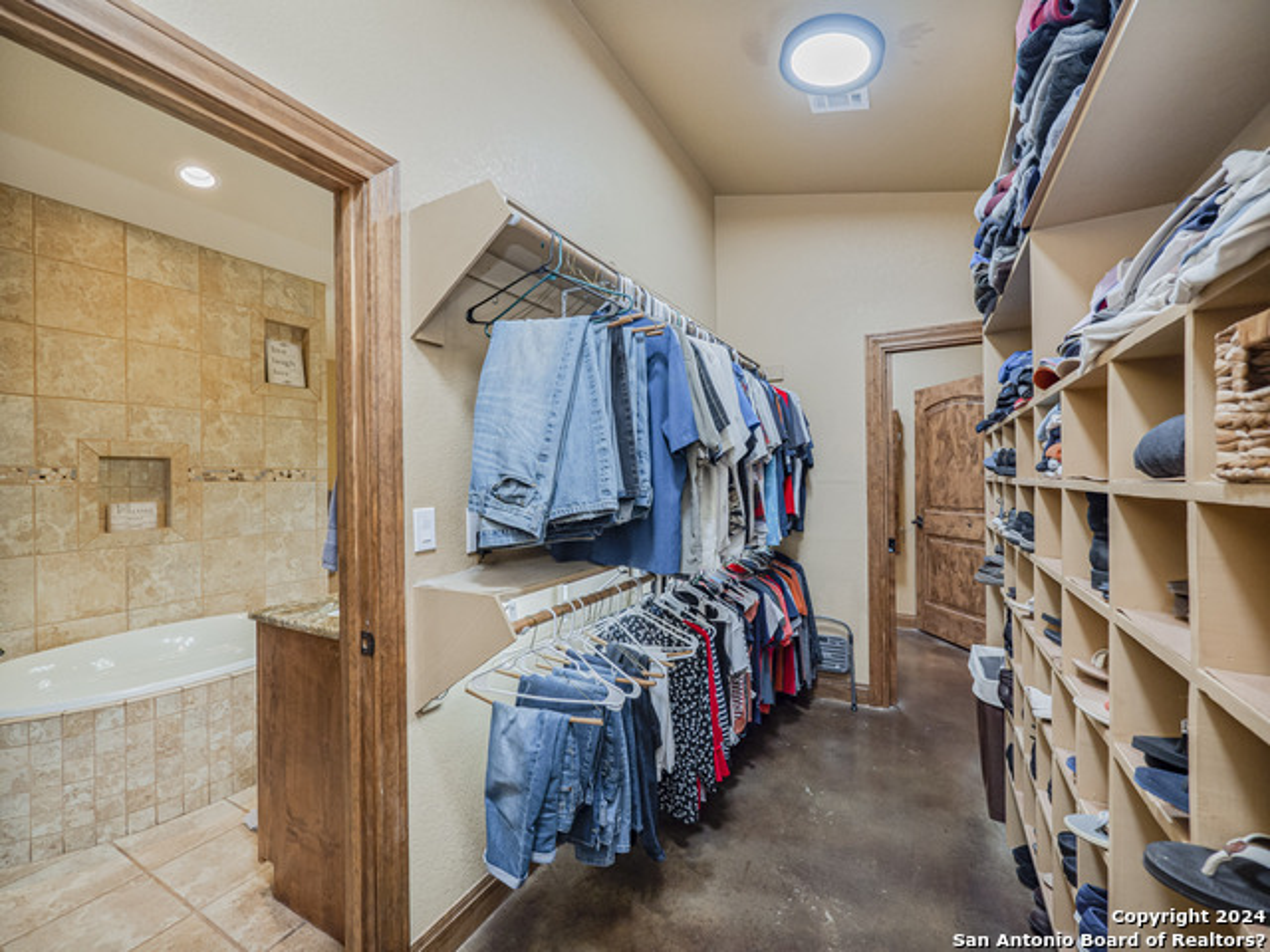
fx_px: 514
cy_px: 476
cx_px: 635
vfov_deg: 85.7
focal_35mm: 14
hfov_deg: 102.1
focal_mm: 7
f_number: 4
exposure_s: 1/125
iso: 500
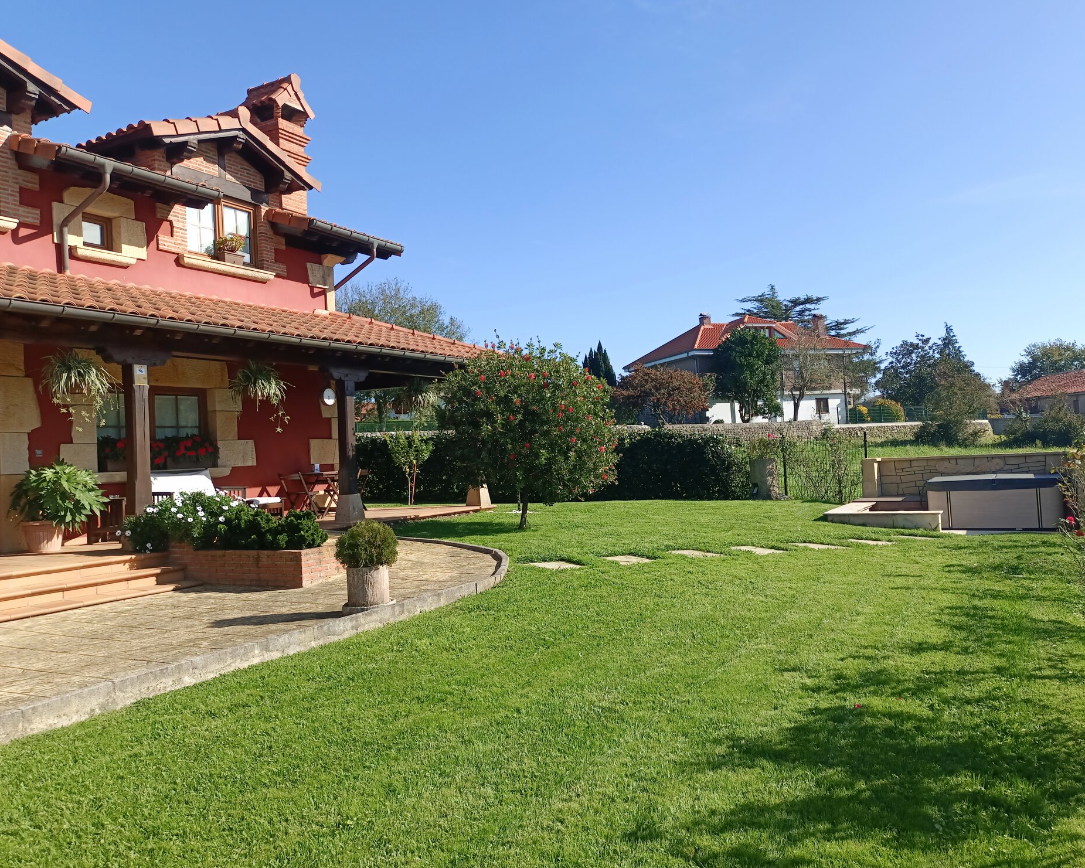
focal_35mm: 27
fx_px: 867
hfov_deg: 64.0
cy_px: 431
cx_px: 576
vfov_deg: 53.2
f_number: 1.79
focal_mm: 4.71
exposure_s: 1/404
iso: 100
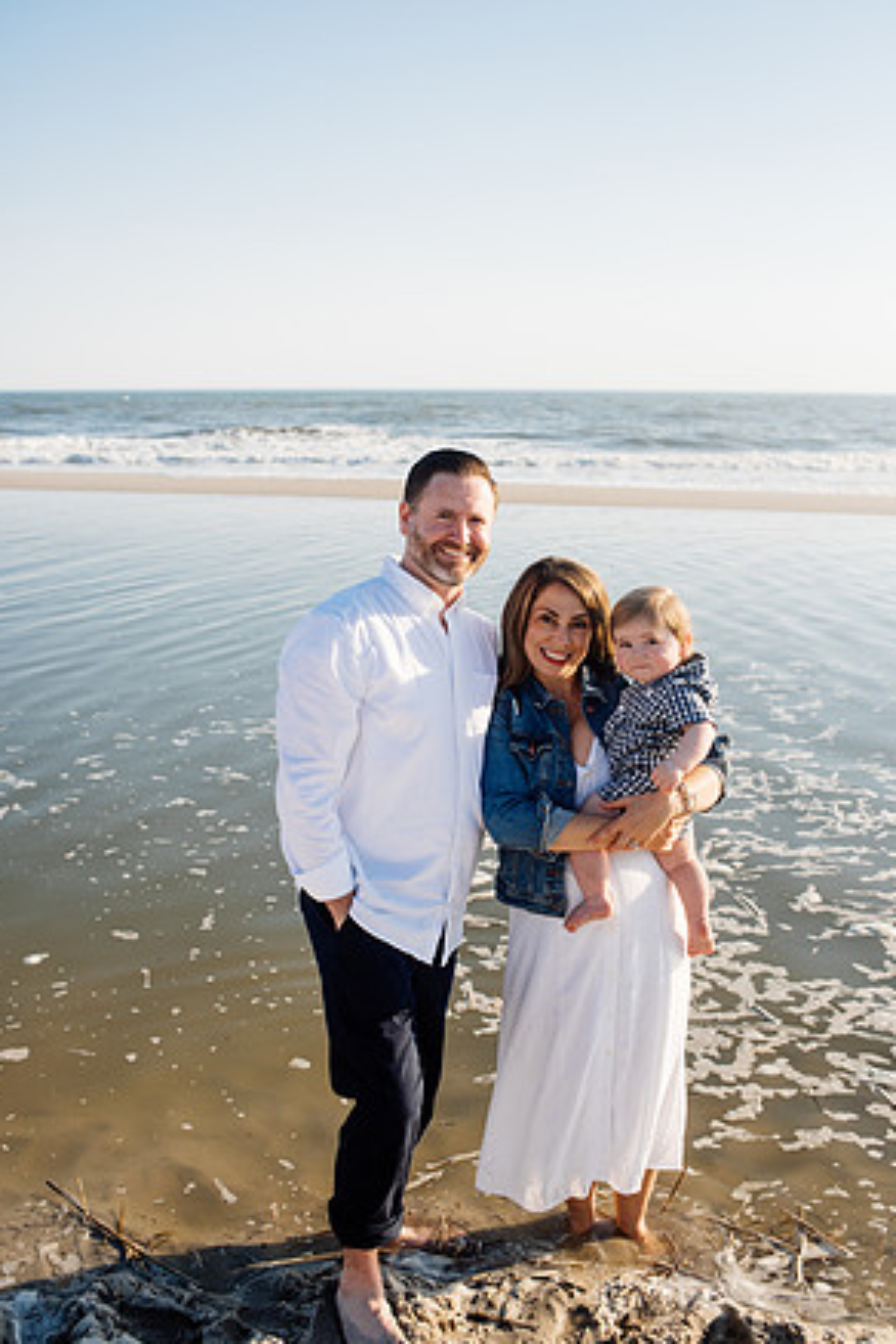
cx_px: 442
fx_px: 1344
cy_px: 666
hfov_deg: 36.9
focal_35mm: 36
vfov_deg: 53.1
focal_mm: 35
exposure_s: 1/2000
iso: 160
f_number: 4
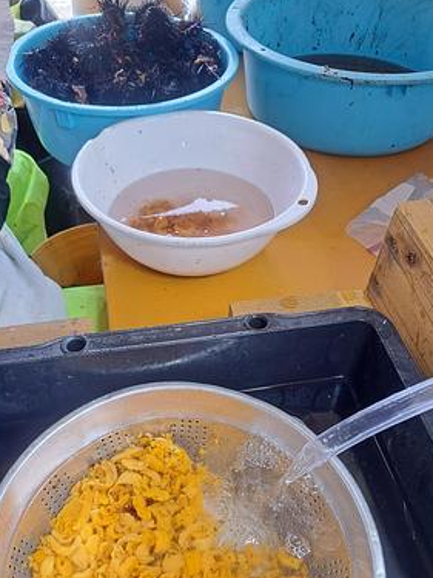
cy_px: 351
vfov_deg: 56.3
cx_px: 196
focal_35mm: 32
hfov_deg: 44.1
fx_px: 534
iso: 50
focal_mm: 5.23
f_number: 1.8
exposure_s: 1/100
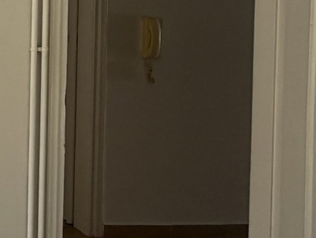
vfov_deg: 20.5
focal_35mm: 67
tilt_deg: -0.9
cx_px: -303
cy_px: -51
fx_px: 612
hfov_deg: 19.0
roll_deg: -0.9
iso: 40
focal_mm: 2.22
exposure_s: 1/151
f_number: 2.2
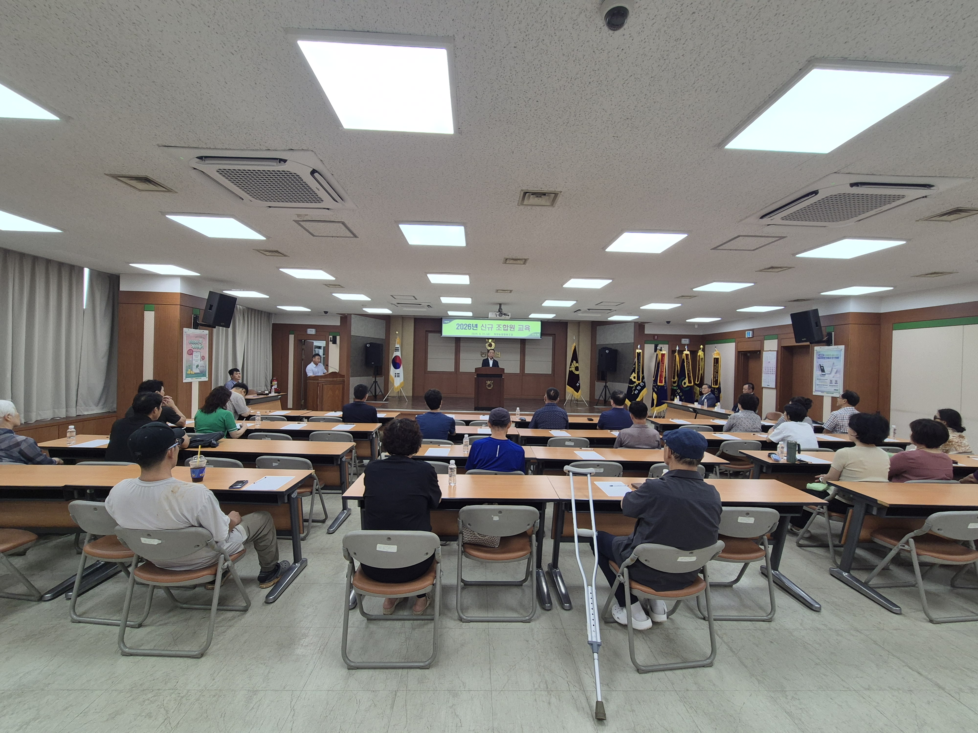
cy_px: 366
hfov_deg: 106.2
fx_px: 367
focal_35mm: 13
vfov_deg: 89.9
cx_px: 489
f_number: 2.2
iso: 64
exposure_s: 1/120
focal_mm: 2.2
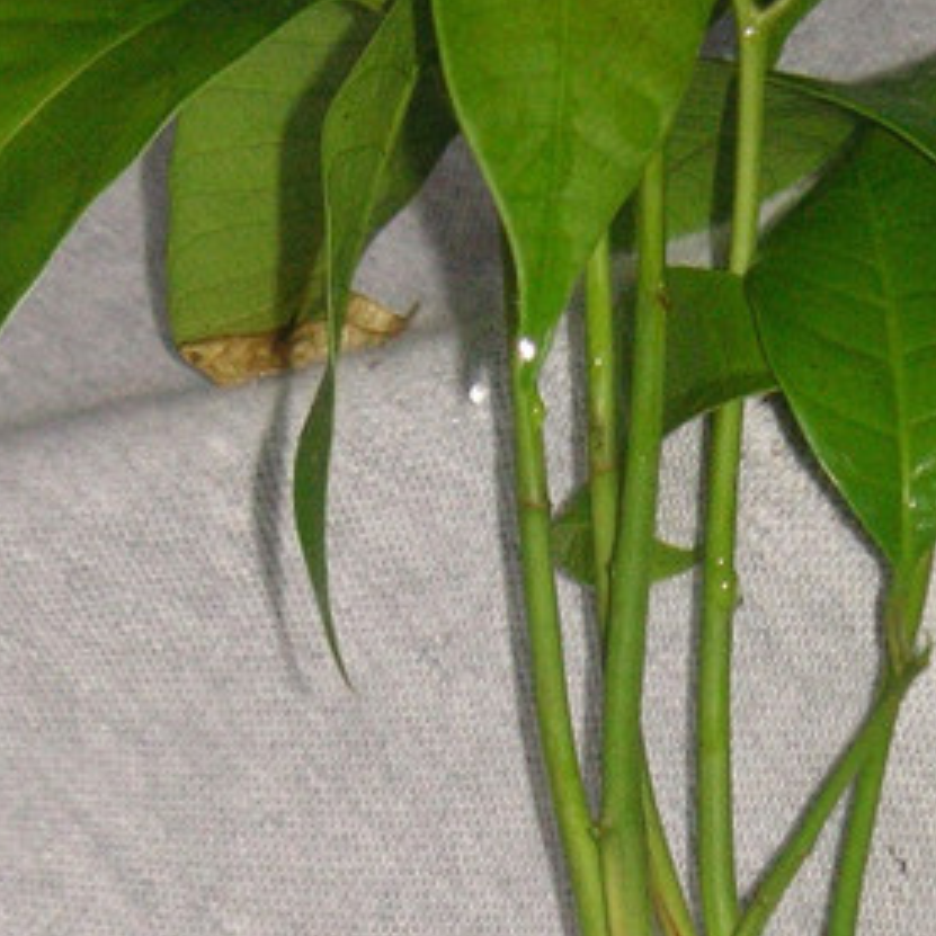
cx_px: 733
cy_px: 936
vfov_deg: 7.7
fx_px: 6883
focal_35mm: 225
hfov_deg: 7.8
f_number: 4.7
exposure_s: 1/90
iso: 160
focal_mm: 14.6
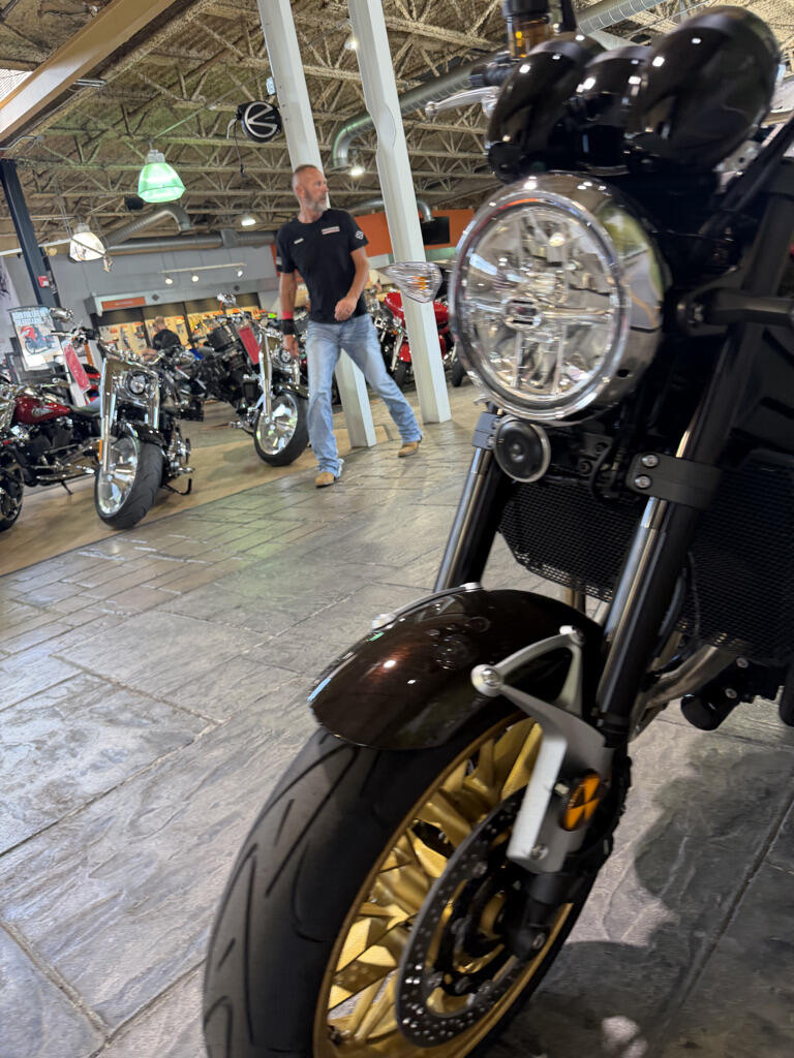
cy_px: 529
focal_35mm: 24
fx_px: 734
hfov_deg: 56.8
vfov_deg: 71.6
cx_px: 397
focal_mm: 6.76
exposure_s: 1/60
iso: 100
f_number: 1.78
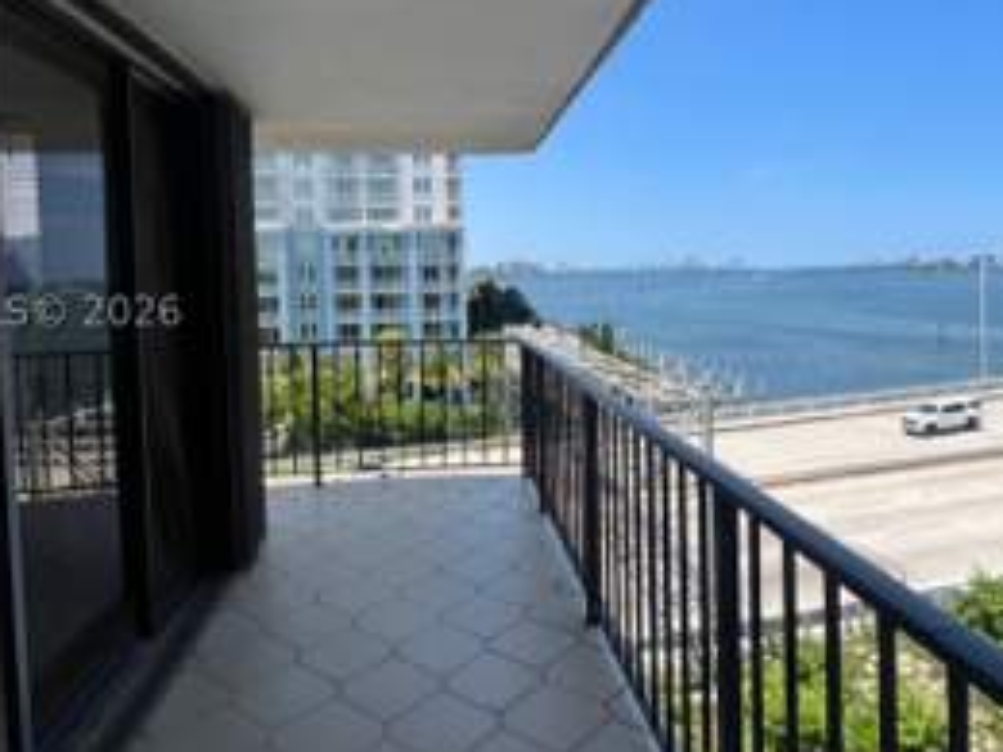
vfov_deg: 56.5
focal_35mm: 24
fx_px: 695
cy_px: 309
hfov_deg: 71.5
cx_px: 536
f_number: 1.8
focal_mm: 1.57
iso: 32
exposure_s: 1/1553
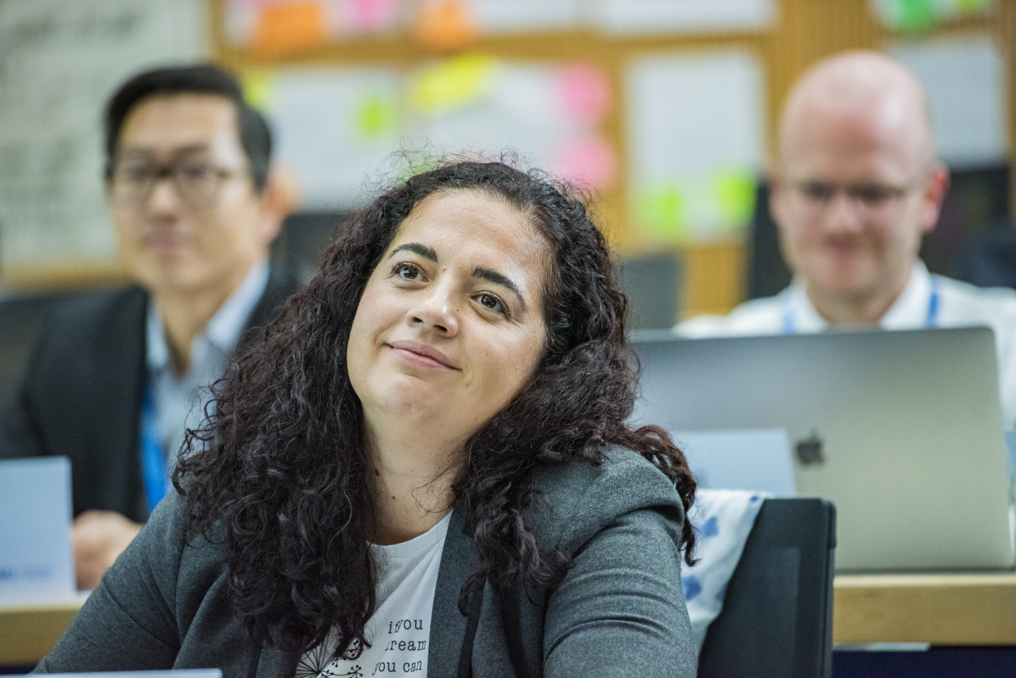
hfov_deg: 10.3
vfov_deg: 6.9
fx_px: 5646
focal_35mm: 200
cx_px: 508
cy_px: 339
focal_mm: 200
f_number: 2.8
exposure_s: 1/250
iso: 2500
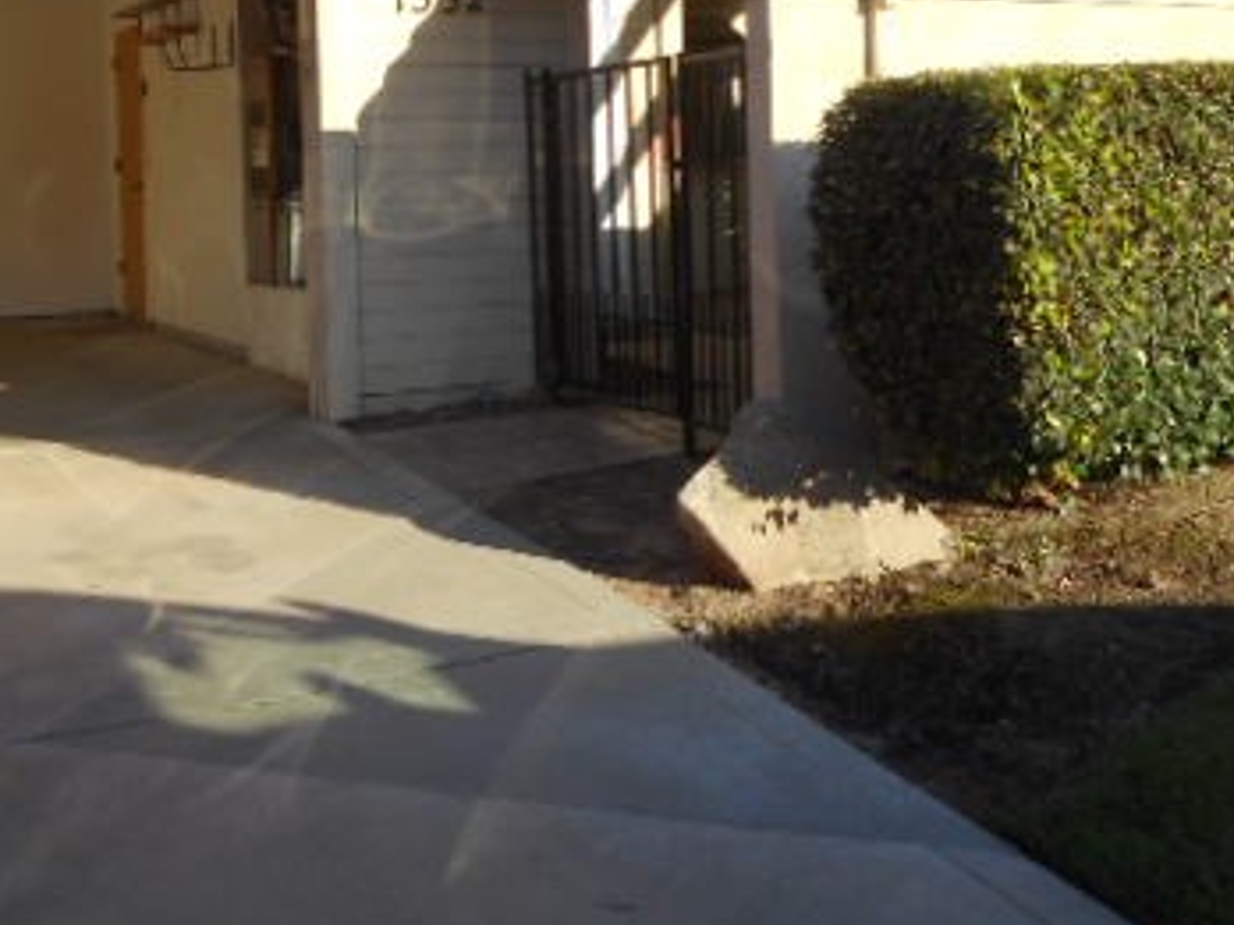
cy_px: 181
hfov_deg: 41.2
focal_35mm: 46
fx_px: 1640
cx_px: 649
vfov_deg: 30.7
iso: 80
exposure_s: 1/320
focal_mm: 4.5
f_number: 3.7
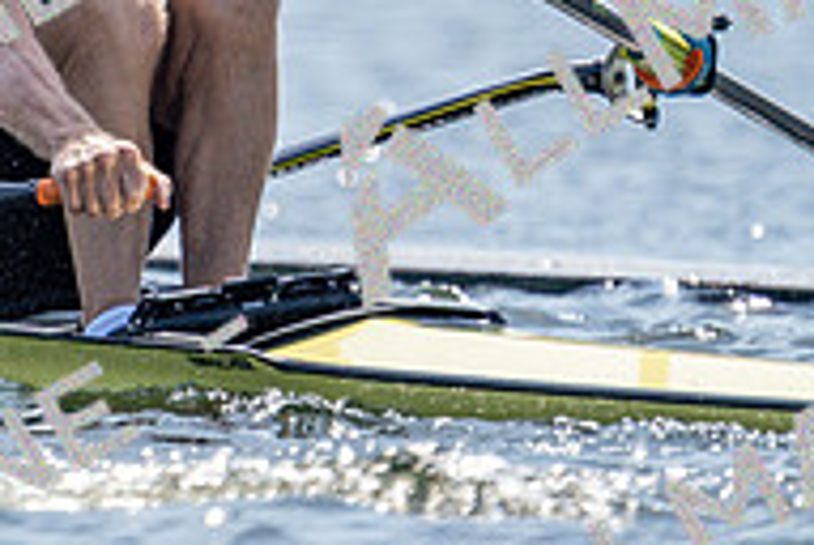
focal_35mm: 1820
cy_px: -96
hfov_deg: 1.1
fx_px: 41215
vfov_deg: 0.8
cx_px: -26
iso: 400
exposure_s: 1/2000
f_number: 6.3
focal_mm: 600
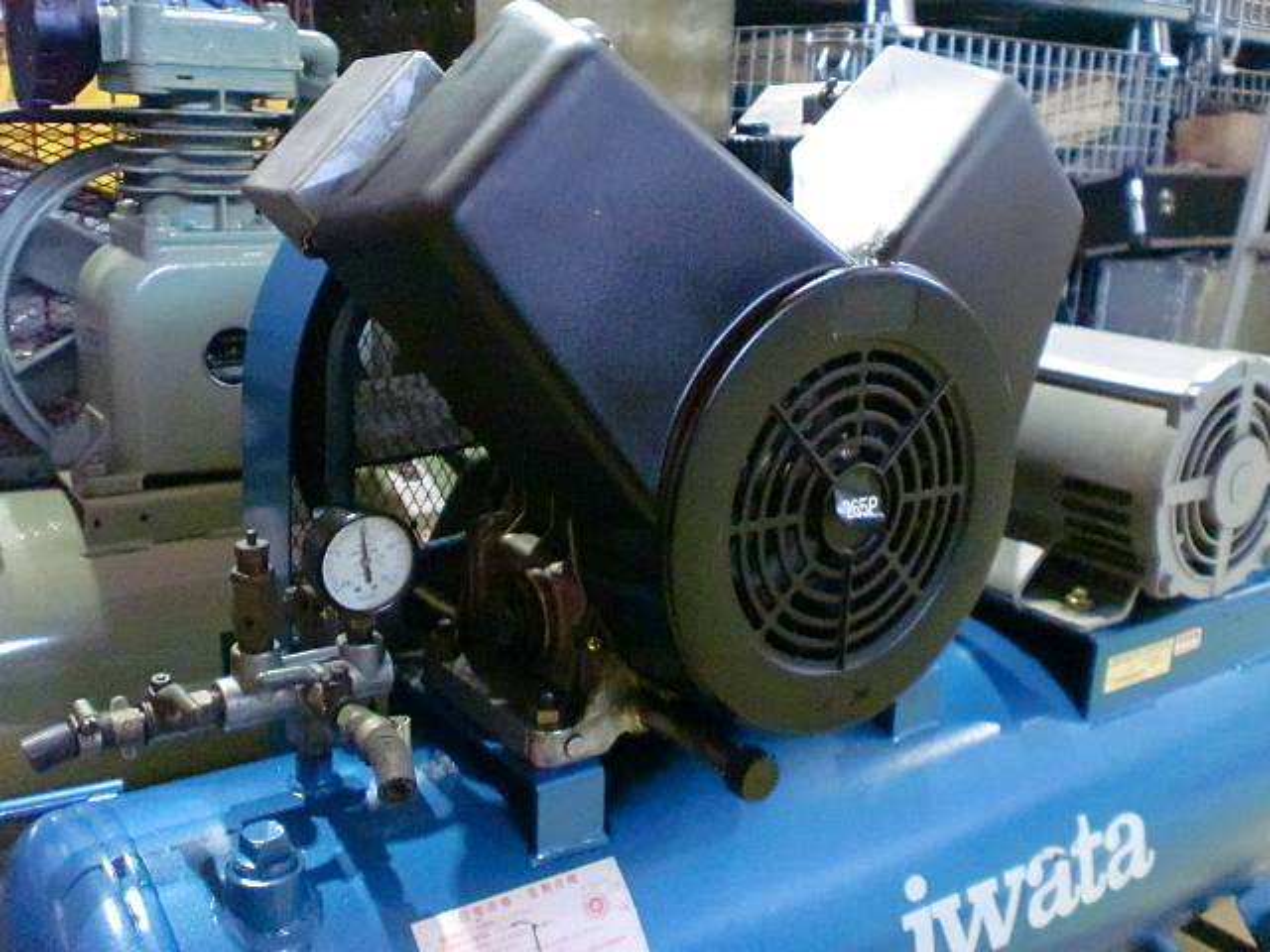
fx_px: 1284
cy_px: 476
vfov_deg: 40.7
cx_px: 635
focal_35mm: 35
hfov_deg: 52.6
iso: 1600
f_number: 3.1
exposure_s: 1/15
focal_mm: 6.3
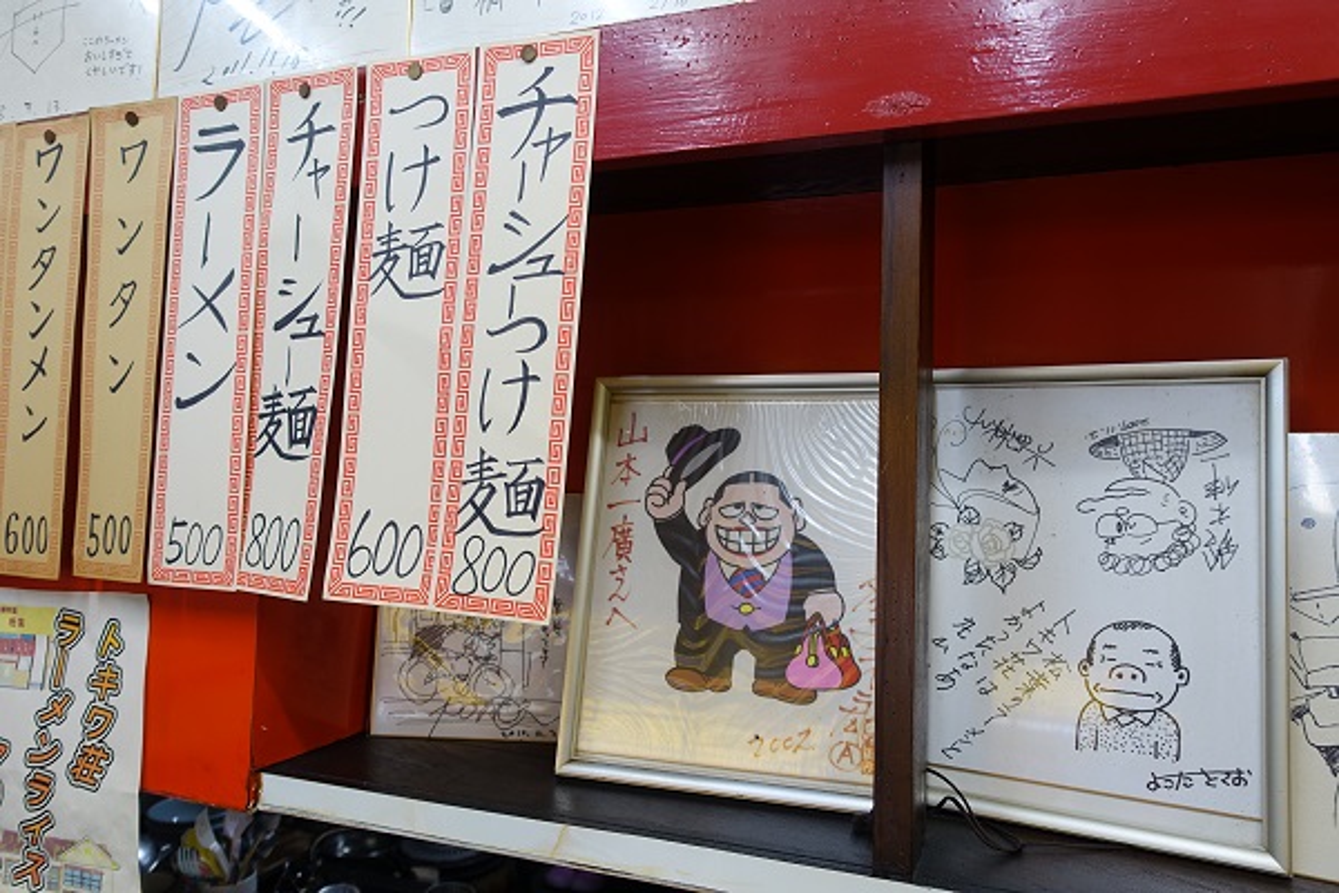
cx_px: 670
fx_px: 893
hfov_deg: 73.7
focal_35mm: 24
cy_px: 446
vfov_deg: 53.1
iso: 125
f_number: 2.5
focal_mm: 8.8
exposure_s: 1/30
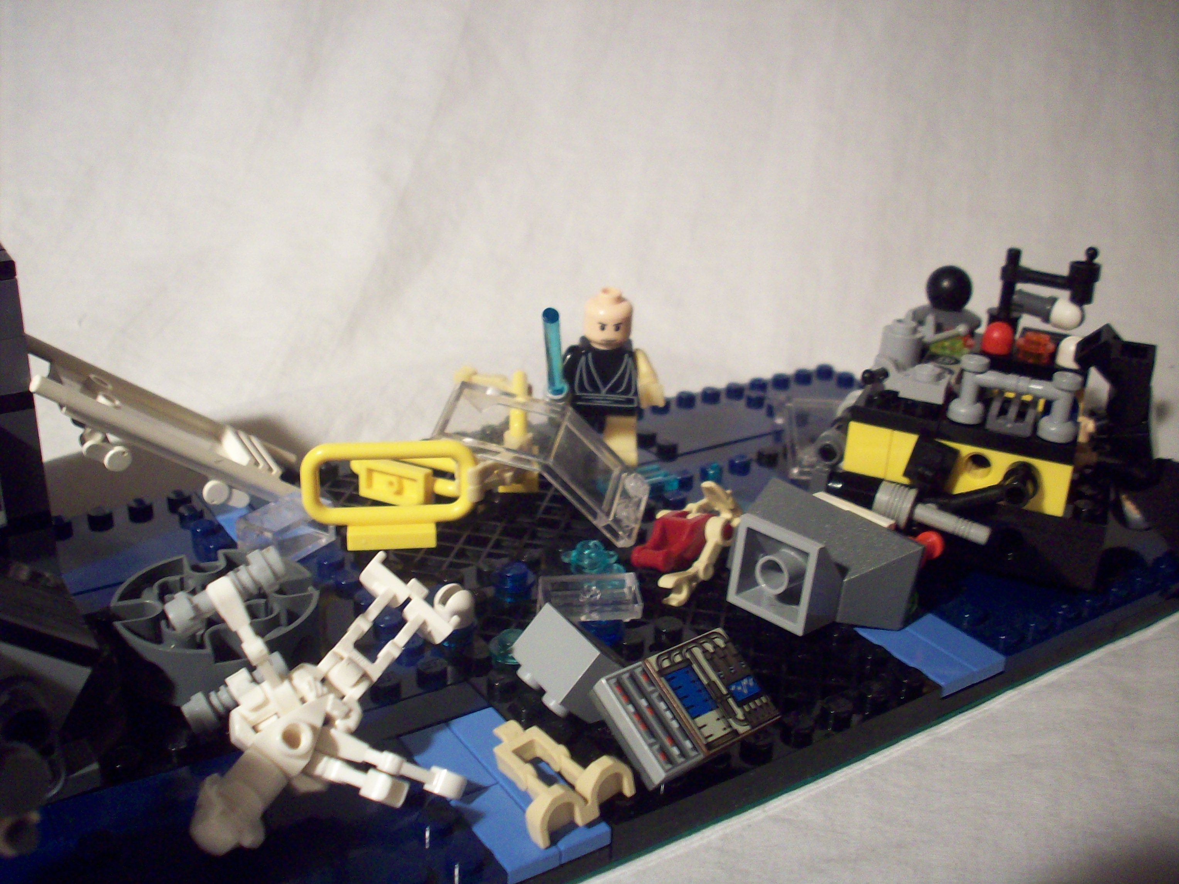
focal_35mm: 37
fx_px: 1260
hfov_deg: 50.1
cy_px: 442
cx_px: 590
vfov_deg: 38.7
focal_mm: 6.2
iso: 160
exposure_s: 1/8.46
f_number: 2.8
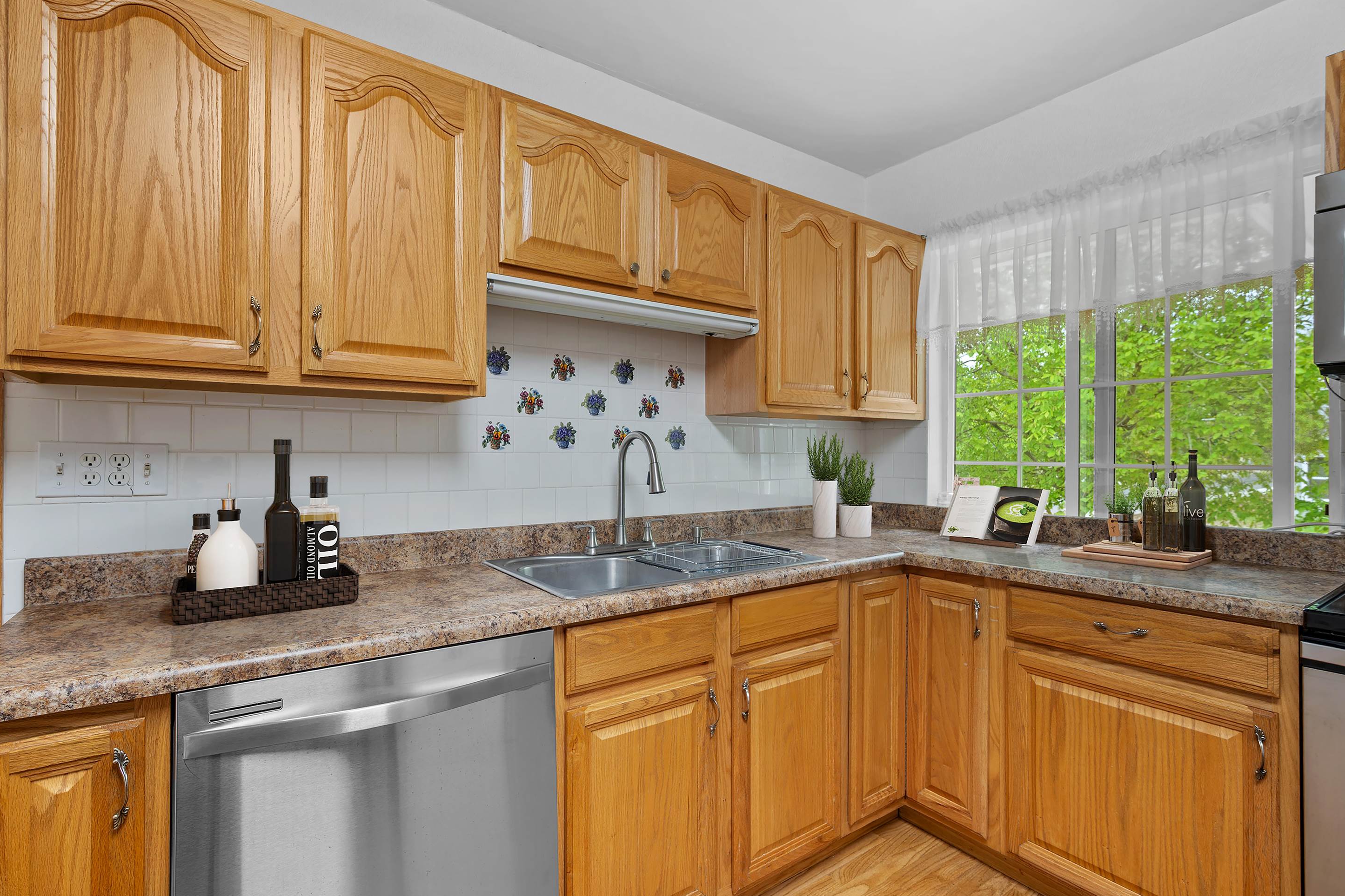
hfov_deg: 93.3
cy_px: 437
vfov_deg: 70.4
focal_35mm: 17
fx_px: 635
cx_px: 671
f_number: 8
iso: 100
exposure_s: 4
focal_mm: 16
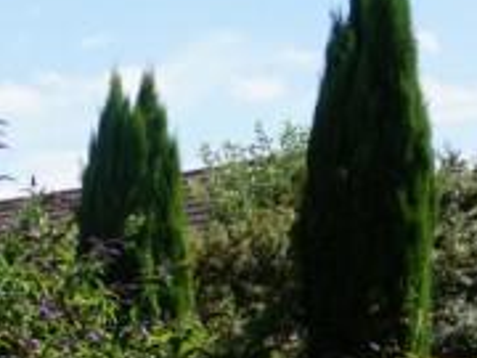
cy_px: 650
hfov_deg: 12.7
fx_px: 1805
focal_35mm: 131
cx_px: -554
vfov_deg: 10.6
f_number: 11
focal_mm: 16
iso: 100
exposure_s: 1/80
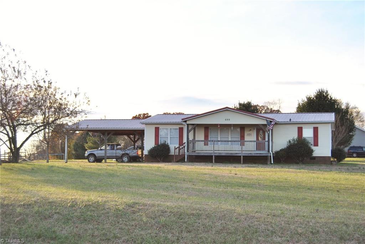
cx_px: 182
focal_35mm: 57
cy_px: 122
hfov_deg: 35.0
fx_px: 578
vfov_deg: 23.8
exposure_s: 1/200
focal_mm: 38
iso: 100
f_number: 5.6
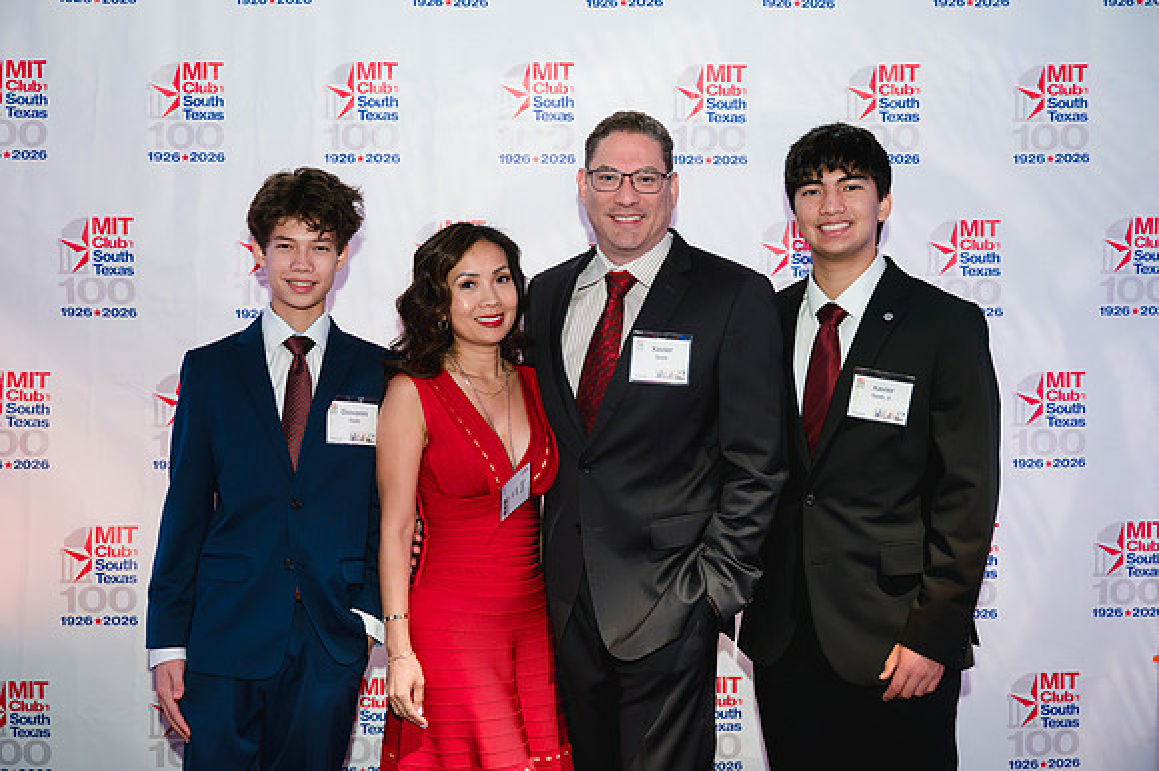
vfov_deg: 32.6
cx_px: 580
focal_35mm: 41
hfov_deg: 47.4
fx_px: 1319
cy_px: 386
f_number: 3.5
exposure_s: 1/200
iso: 4000
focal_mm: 41
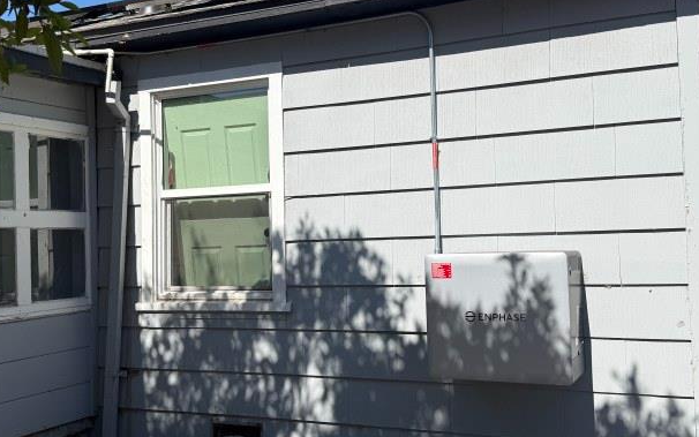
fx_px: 800
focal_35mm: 42
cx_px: 358
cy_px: 206
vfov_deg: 30.5
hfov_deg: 47.2
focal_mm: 6.76
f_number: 1.78
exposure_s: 1/5714
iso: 80
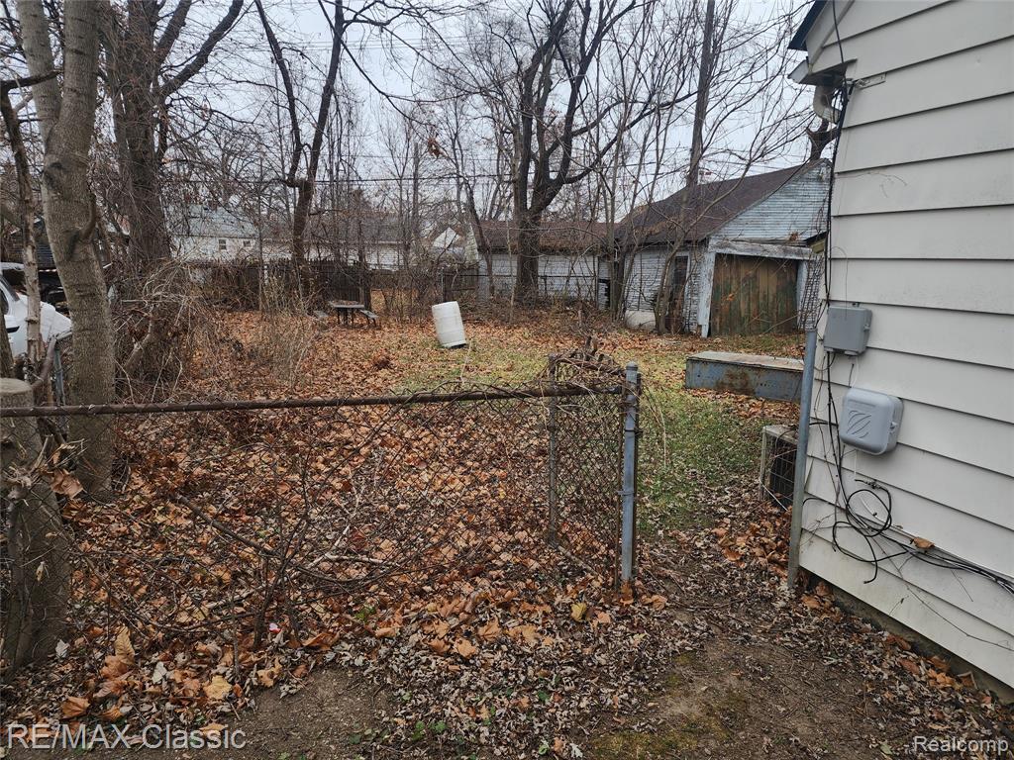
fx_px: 674
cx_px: 507
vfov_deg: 58.9
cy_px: 380
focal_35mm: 23
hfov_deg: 73.9
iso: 25
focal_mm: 6.4
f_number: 1.8
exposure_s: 1/180
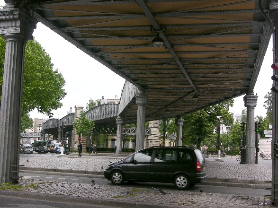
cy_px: 104
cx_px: 139
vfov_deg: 29.1
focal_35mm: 50
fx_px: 401
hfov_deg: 38.2
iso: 50
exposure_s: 1/91.1
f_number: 6.8
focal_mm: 12.7
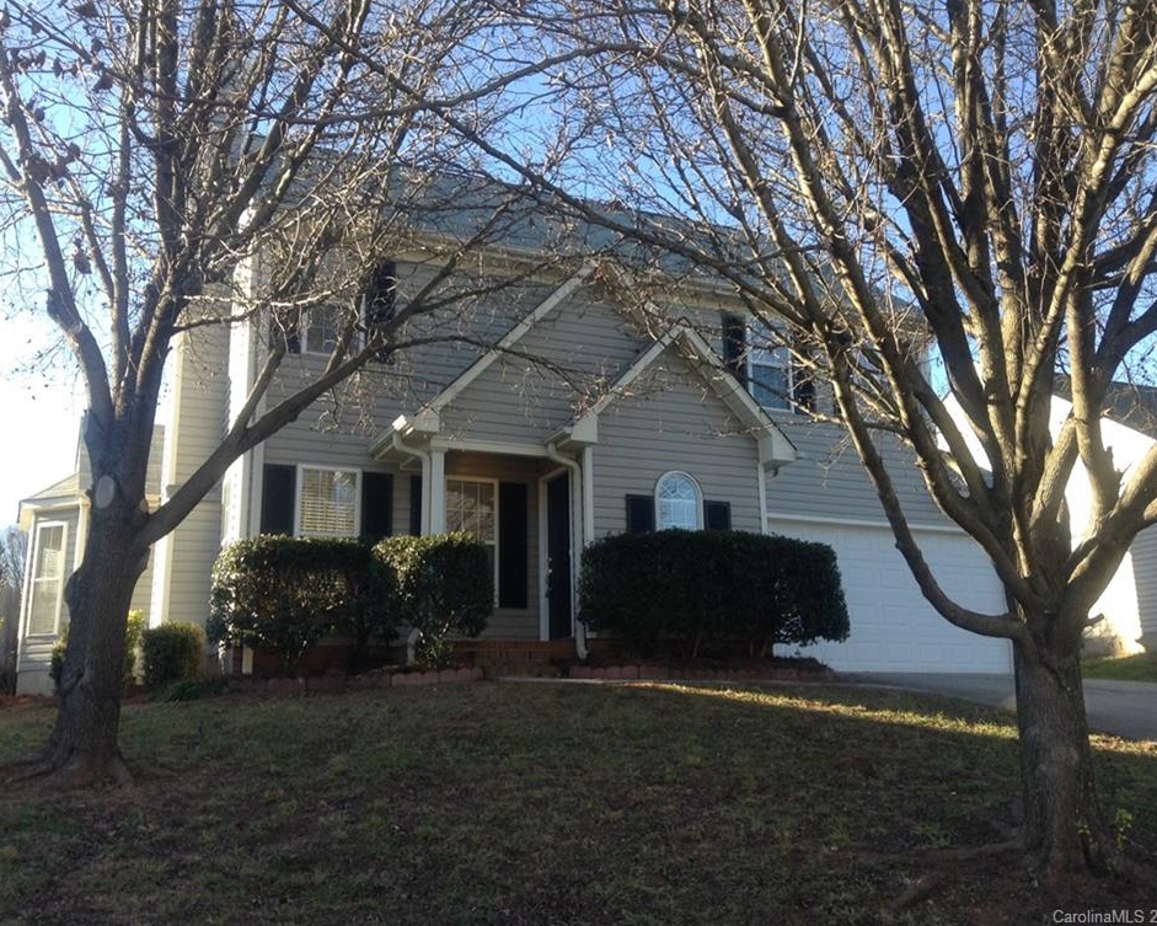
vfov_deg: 42.2
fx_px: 1199
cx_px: 564
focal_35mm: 35
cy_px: 459
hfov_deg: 51.5
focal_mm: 3.3
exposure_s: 1/208
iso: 25
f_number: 2.4
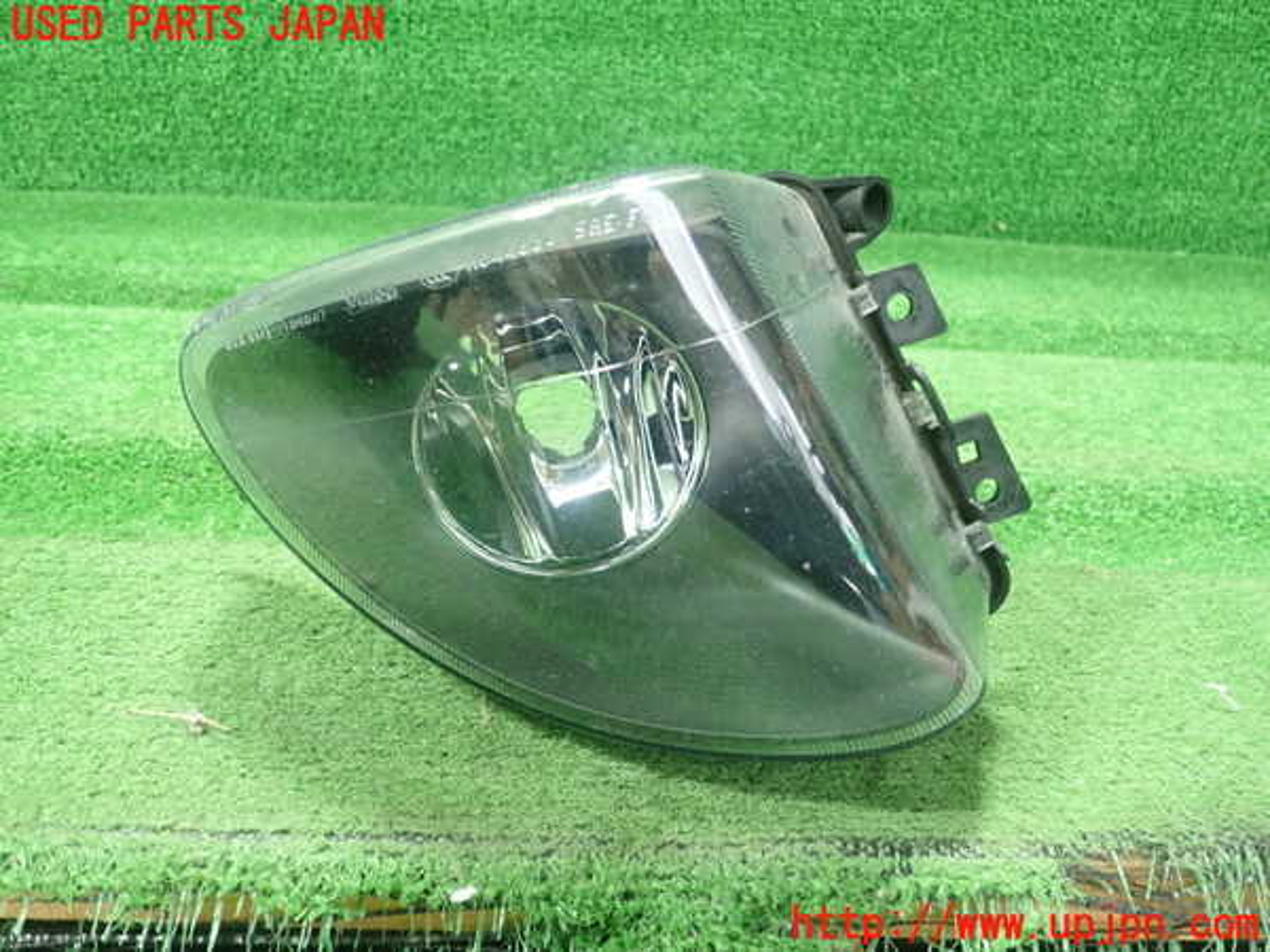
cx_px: 635
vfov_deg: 46.8
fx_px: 1101
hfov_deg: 60.0
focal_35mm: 30
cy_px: 476
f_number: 2.3
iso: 800
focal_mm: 5.5
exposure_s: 1/100
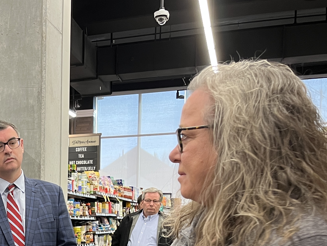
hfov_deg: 28.3
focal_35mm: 64
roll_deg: +0.8
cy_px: 288
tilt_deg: -5.2
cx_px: -7
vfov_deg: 21.4
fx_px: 605
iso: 100
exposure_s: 1/60
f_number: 1.6
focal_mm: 5.1
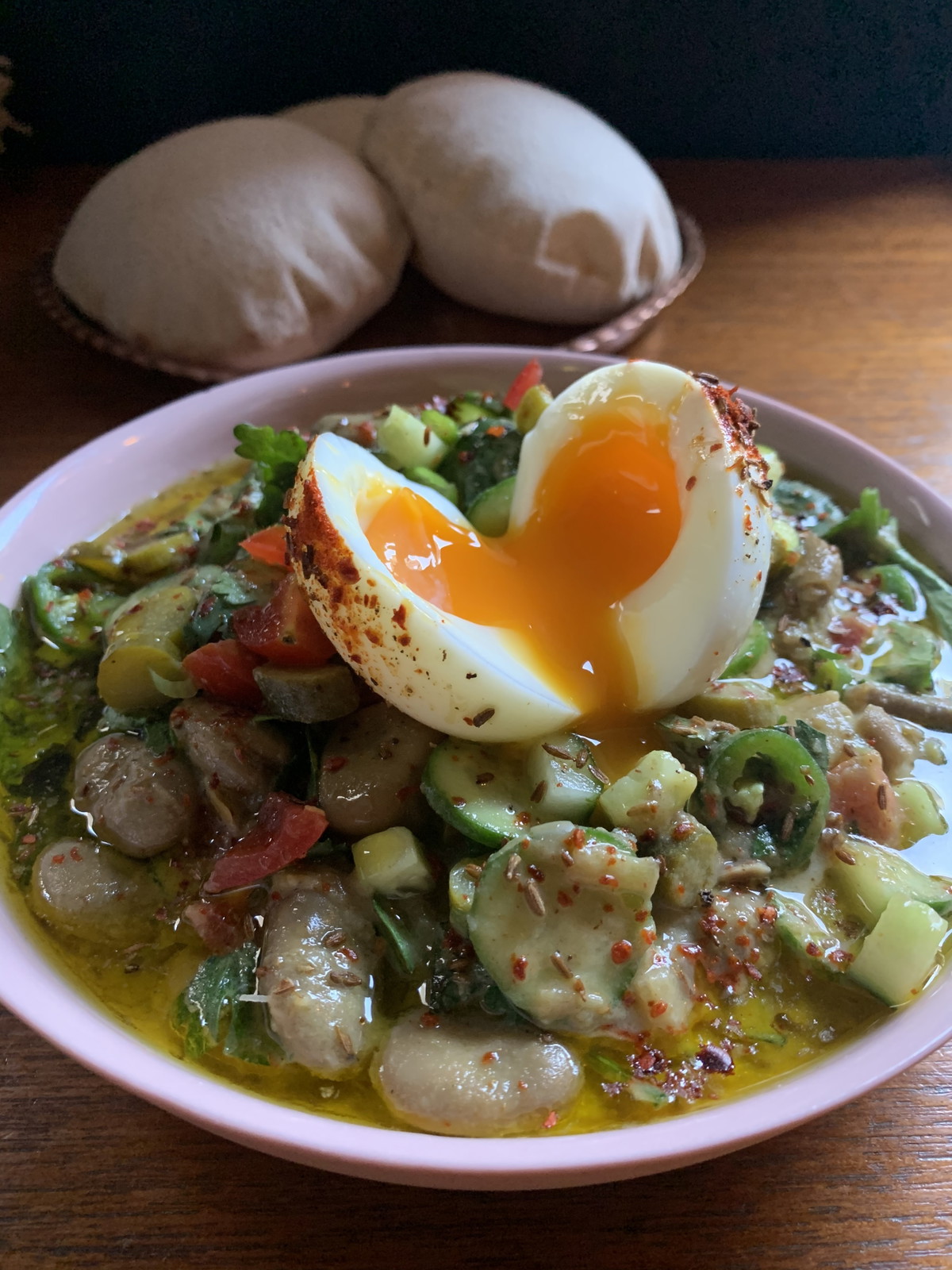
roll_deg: +0.6
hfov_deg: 53.1
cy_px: 635
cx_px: 476
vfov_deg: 67.3
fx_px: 953
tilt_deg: -40.2
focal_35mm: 26
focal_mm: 4.25
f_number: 1.8
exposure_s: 1/50
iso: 400
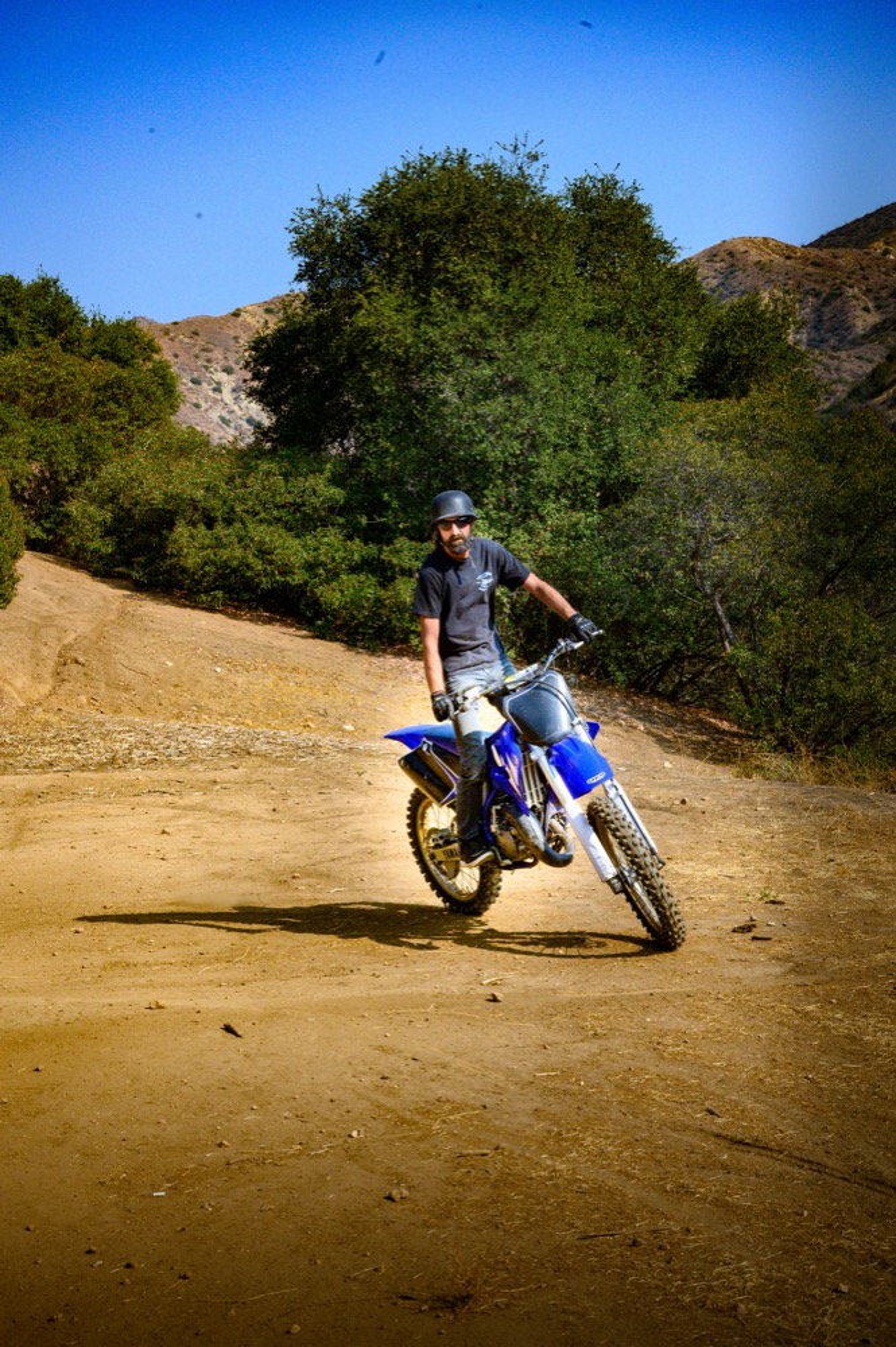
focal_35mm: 55
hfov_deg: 24.6
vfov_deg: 36.3
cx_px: 448
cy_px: 674
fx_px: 2057
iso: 2000
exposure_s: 1/1000
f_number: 16
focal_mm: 55
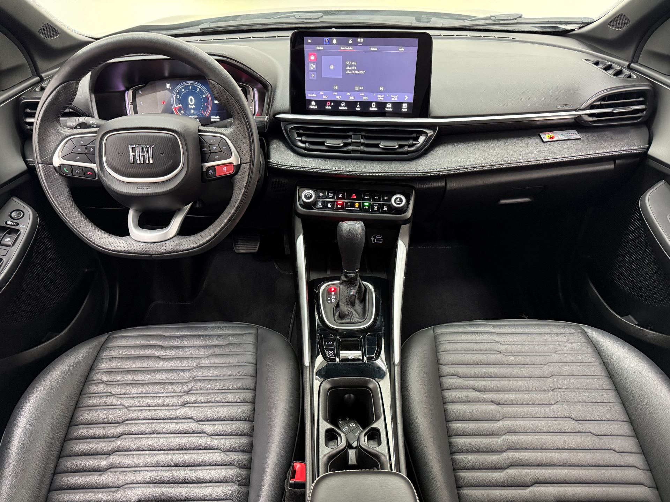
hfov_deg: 71.6
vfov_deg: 56.8
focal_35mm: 24
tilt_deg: -34.0
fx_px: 465
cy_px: 251
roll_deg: +0.4
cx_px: 335
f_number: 1.78
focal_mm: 6.76
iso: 800
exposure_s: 1/40
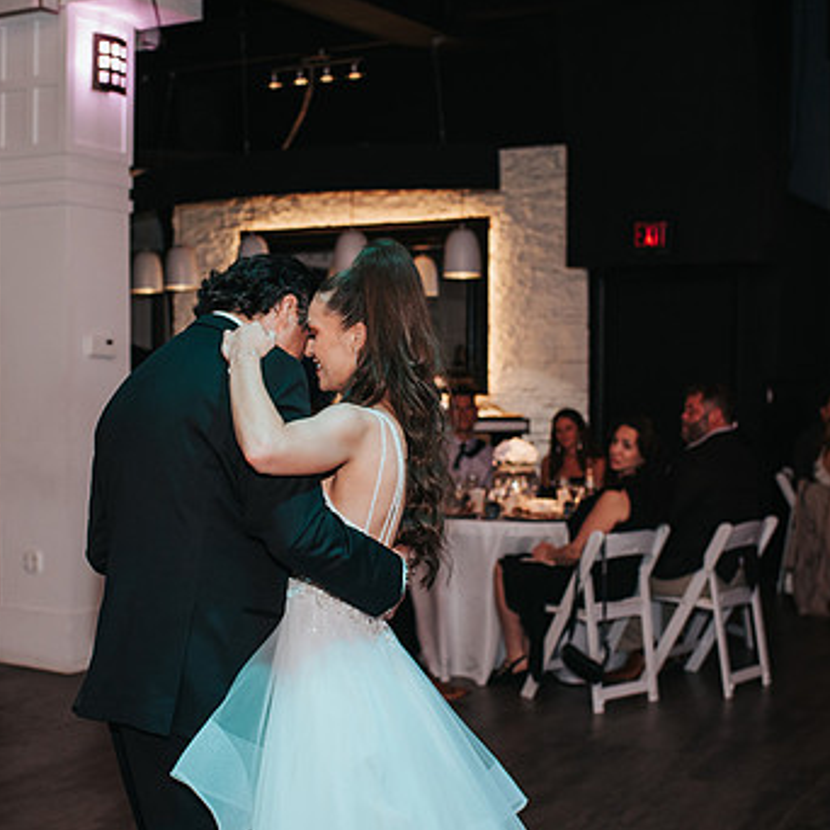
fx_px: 1465
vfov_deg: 31.6
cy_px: 439
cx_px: 334
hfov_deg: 31.6
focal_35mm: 54
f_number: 2.8
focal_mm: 35
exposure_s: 1/200
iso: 1000
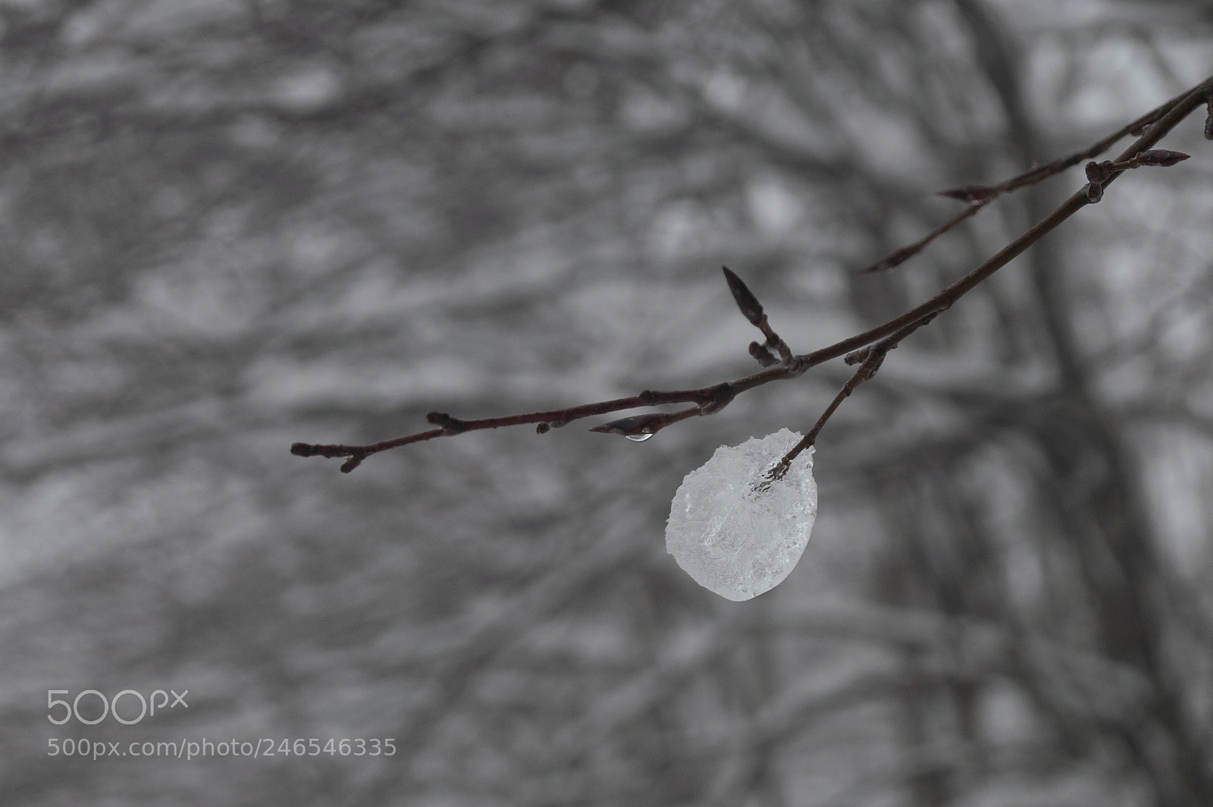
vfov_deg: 18.2
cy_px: 404
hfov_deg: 27.0
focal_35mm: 75
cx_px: 606
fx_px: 2525
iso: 100
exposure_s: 1/320
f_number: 5.6
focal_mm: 50
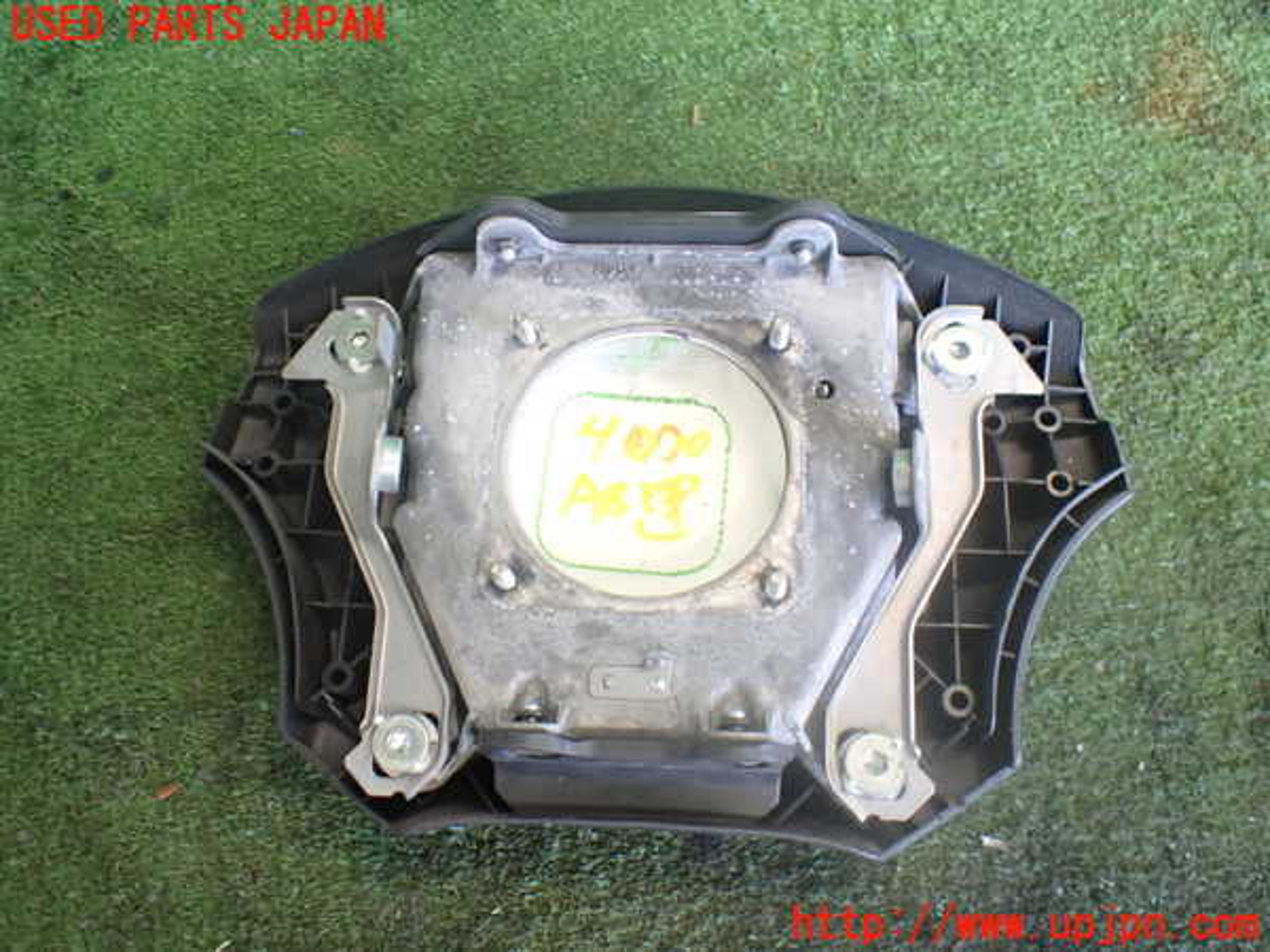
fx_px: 1101
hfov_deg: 60.0
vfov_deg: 46.8
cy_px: 476
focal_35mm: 30
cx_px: 635
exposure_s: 1/100
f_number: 2.3
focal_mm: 5.4
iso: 800
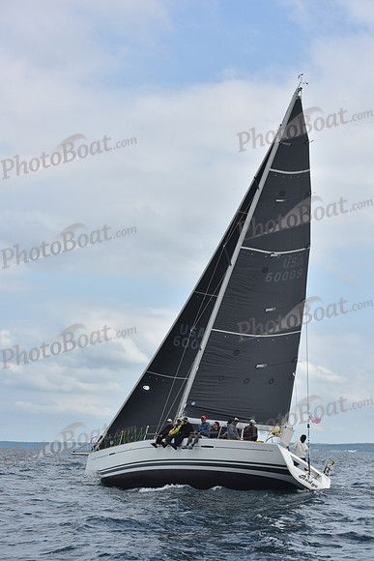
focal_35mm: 70
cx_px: 187
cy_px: 280
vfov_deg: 28.8
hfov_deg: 19.5
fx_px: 1090
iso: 400
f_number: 10
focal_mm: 70
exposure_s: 1/800
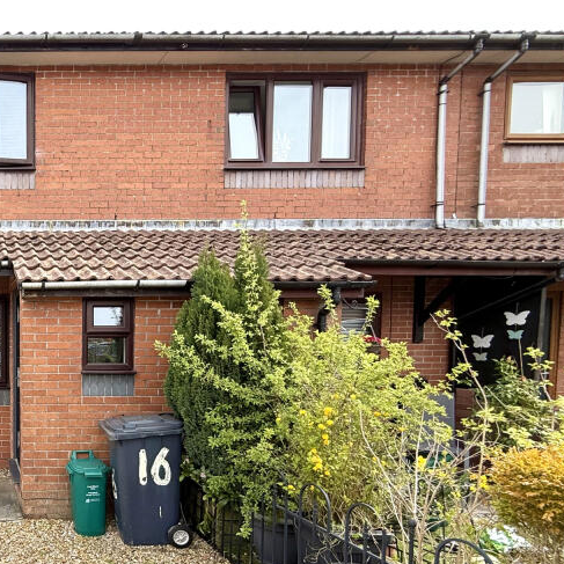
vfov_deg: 59.8
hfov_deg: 47.9
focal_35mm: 26
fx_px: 479
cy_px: 365
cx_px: -24
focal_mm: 2.22
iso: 50
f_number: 2.2
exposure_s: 1/413
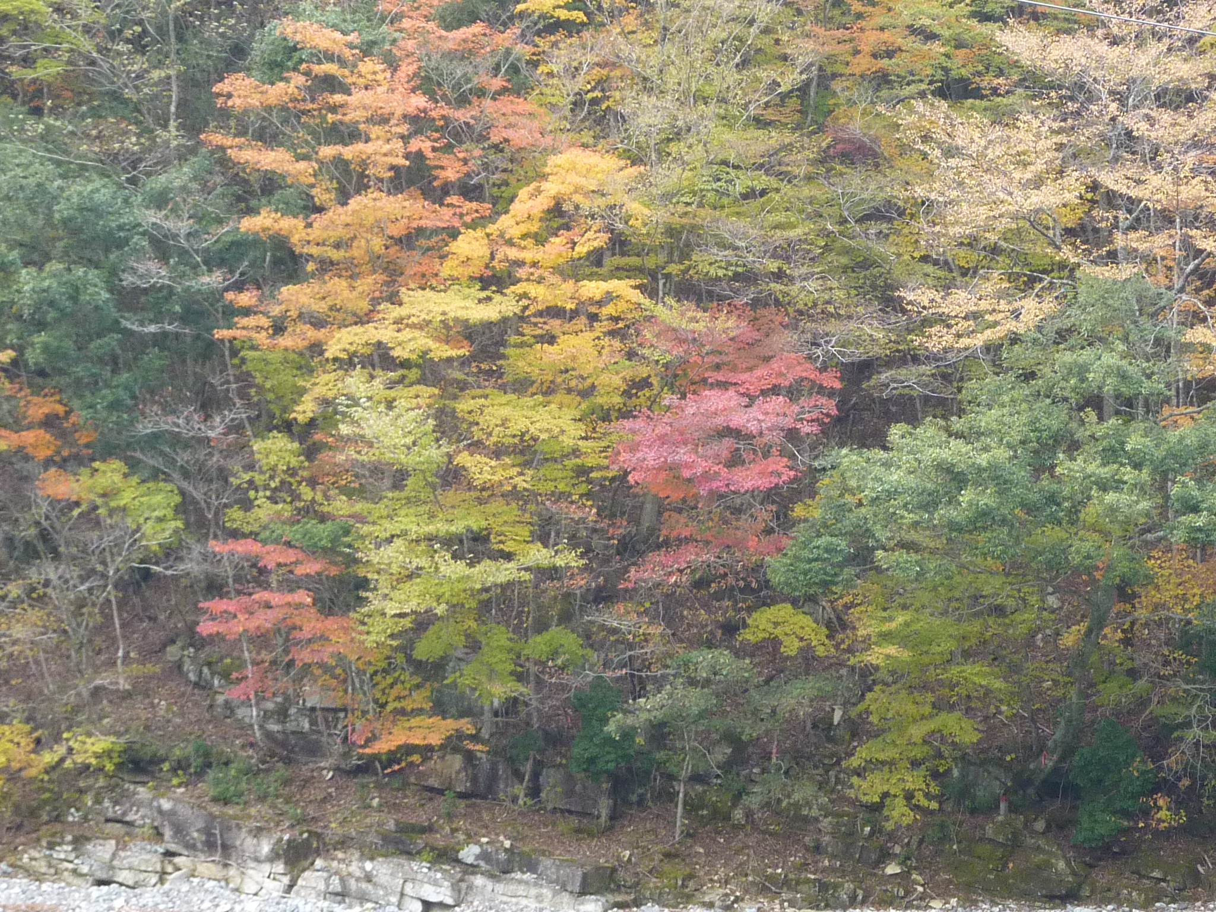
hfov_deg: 12.3
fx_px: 5656
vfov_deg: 9.2
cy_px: 456
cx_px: 608
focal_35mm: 161
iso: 200
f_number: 4.3
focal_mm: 14.7
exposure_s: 1/40
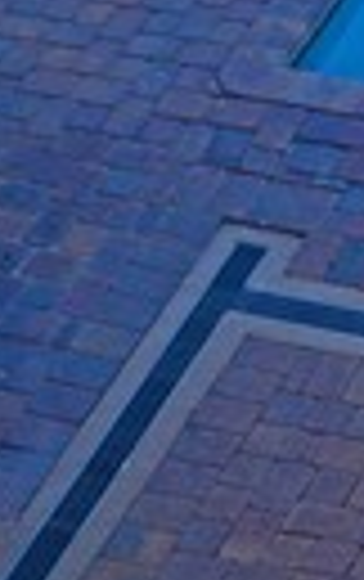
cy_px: -364
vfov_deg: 10.9
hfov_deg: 7.0
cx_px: 683
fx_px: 2879
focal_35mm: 182
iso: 100
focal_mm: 24
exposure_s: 1/250
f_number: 8
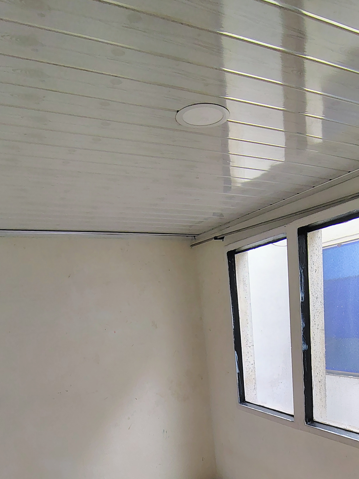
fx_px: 415
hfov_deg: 46.3
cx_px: 230
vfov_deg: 53.6
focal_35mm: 30
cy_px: 417
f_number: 2.2
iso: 339
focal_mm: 2.13
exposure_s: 1/60
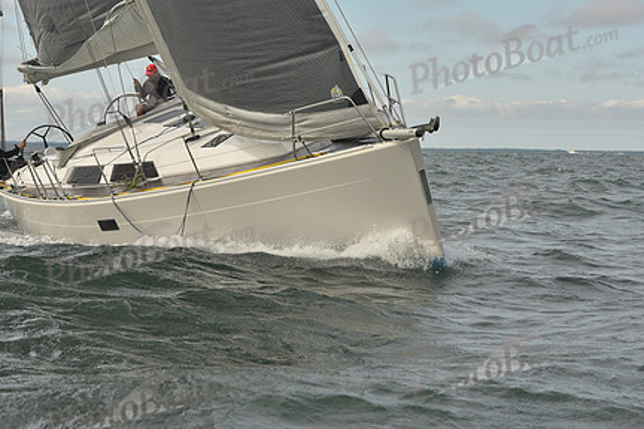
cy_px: 154
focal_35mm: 110
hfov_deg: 18.6
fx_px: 1968
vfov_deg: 12.4
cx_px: 332
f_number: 7.1
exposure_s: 1/1000
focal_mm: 82
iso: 400
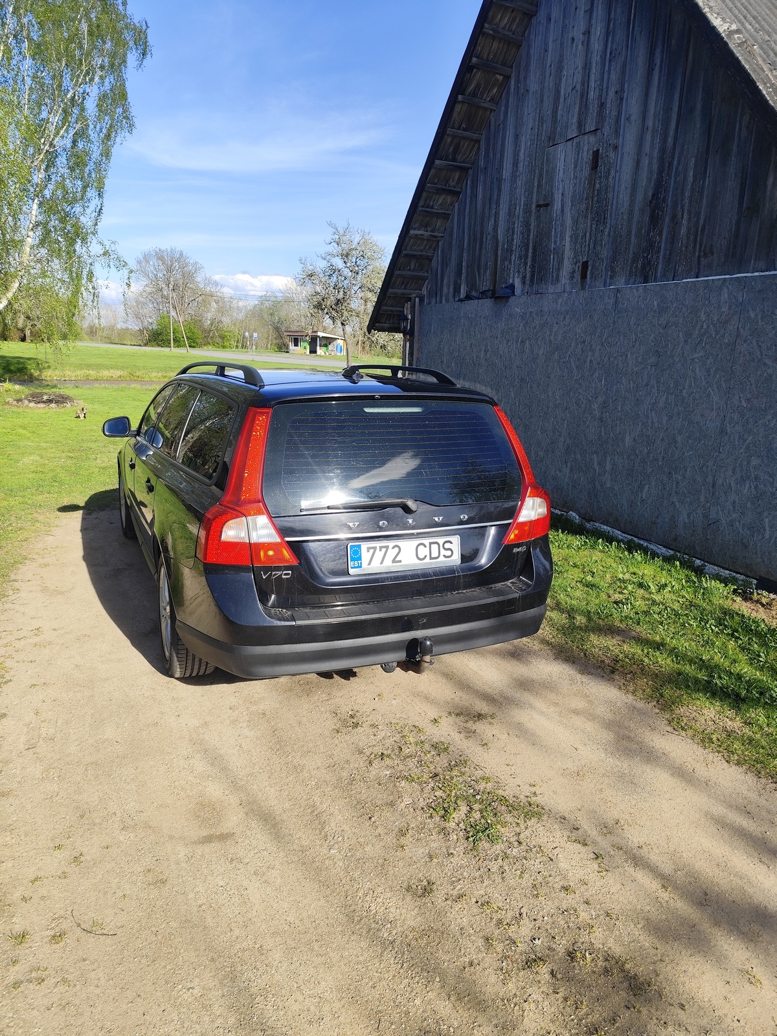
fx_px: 688
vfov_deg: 73.9
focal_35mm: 23
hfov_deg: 58.9
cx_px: 388
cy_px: 518
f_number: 1.65
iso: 50
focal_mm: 6.19
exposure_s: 1/669
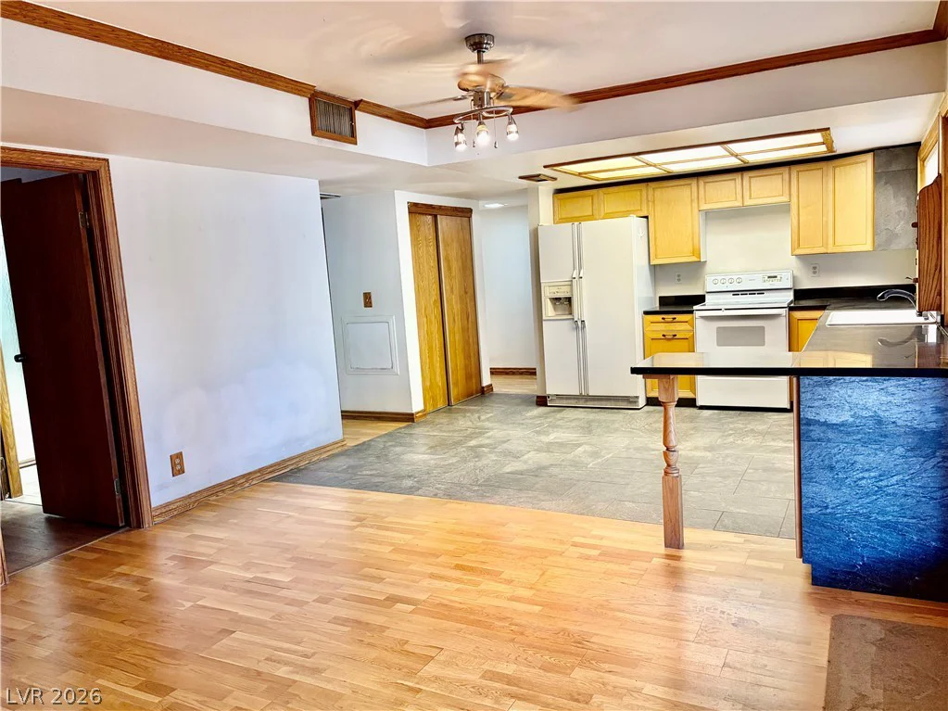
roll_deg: +3.1
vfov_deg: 53.1
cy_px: 356
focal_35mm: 26
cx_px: 474
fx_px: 712
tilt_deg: -6.2
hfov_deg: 67.3
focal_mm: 5.96
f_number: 1.6
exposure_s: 1/60
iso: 160
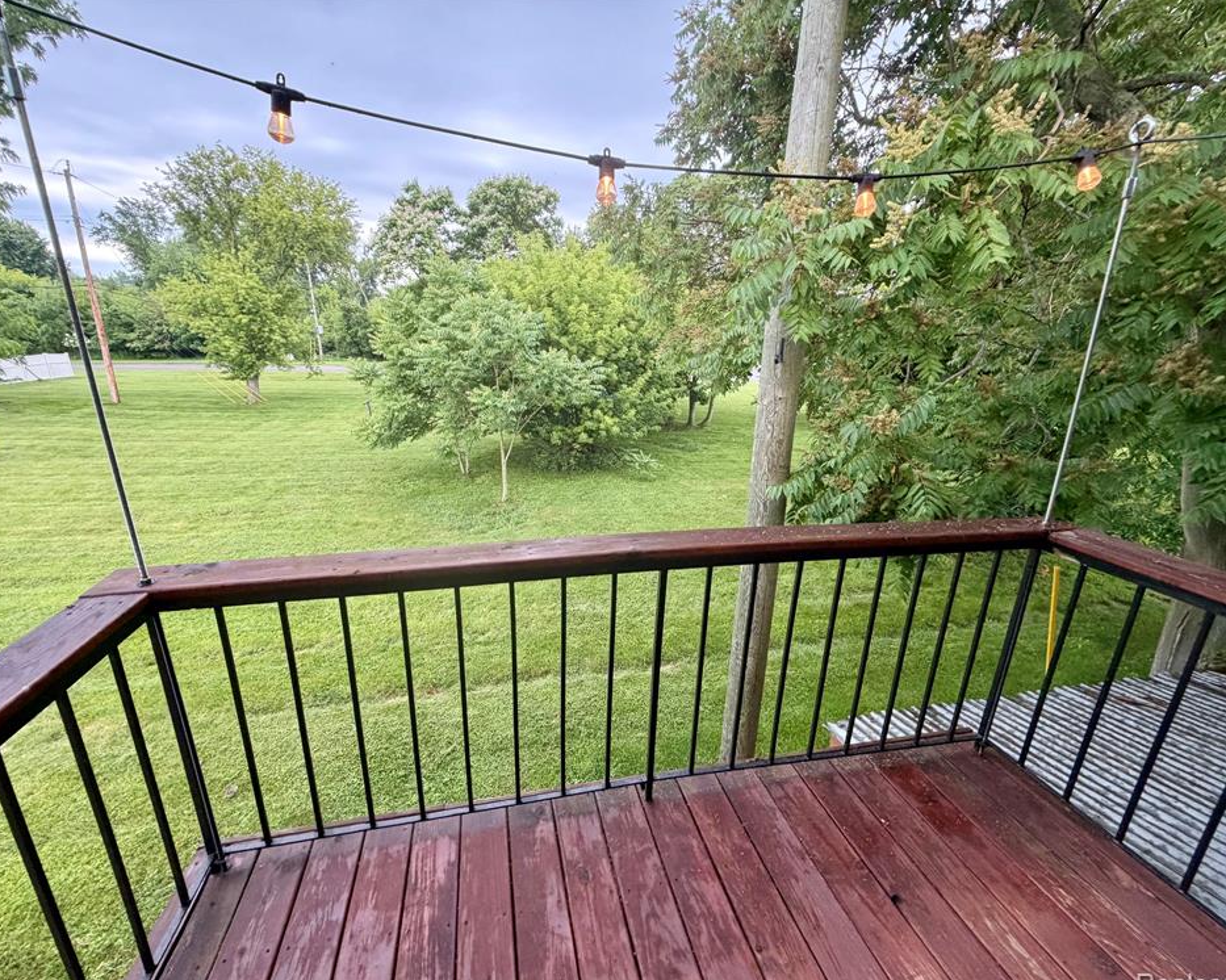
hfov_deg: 96.8
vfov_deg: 84.0
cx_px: 597
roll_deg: -1.8
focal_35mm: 15
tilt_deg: -18.2
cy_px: 501
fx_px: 544
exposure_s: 1/121
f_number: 2.2
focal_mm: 2.22
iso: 250
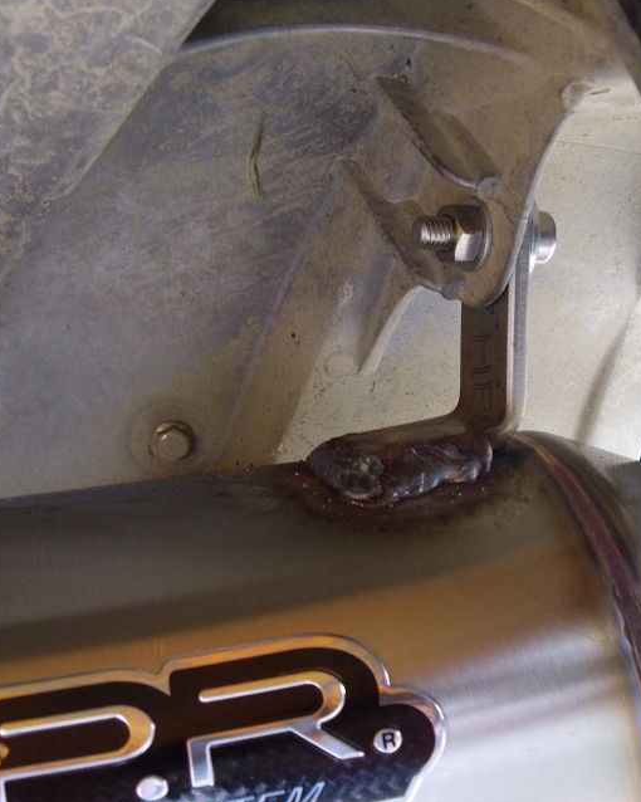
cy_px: 400
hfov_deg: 36.4
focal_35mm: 41
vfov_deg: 44.8
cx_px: 353
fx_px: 973
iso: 200
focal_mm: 5.6
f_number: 3.3
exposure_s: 1/43
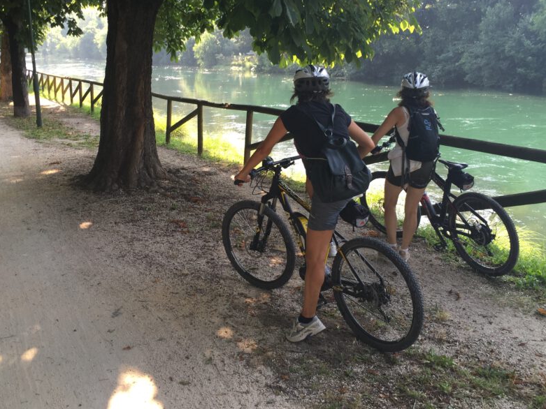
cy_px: 174
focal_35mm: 38
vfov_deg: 37.7
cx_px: 256
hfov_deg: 48.9
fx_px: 599
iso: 32
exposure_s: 1/128
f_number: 2.2
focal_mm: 4.15
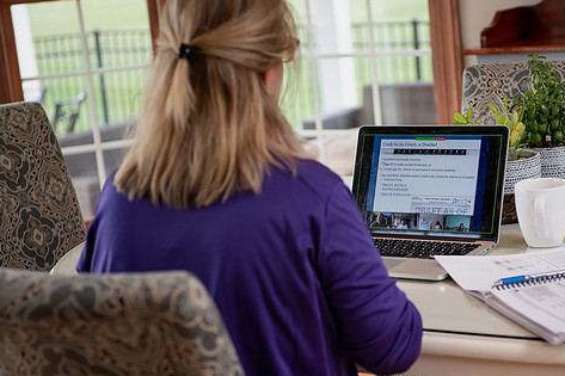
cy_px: 194
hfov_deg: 25.0
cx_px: 340
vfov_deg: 16.8
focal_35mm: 81
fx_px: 1271
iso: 400
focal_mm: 66
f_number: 3.5
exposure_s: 1/200
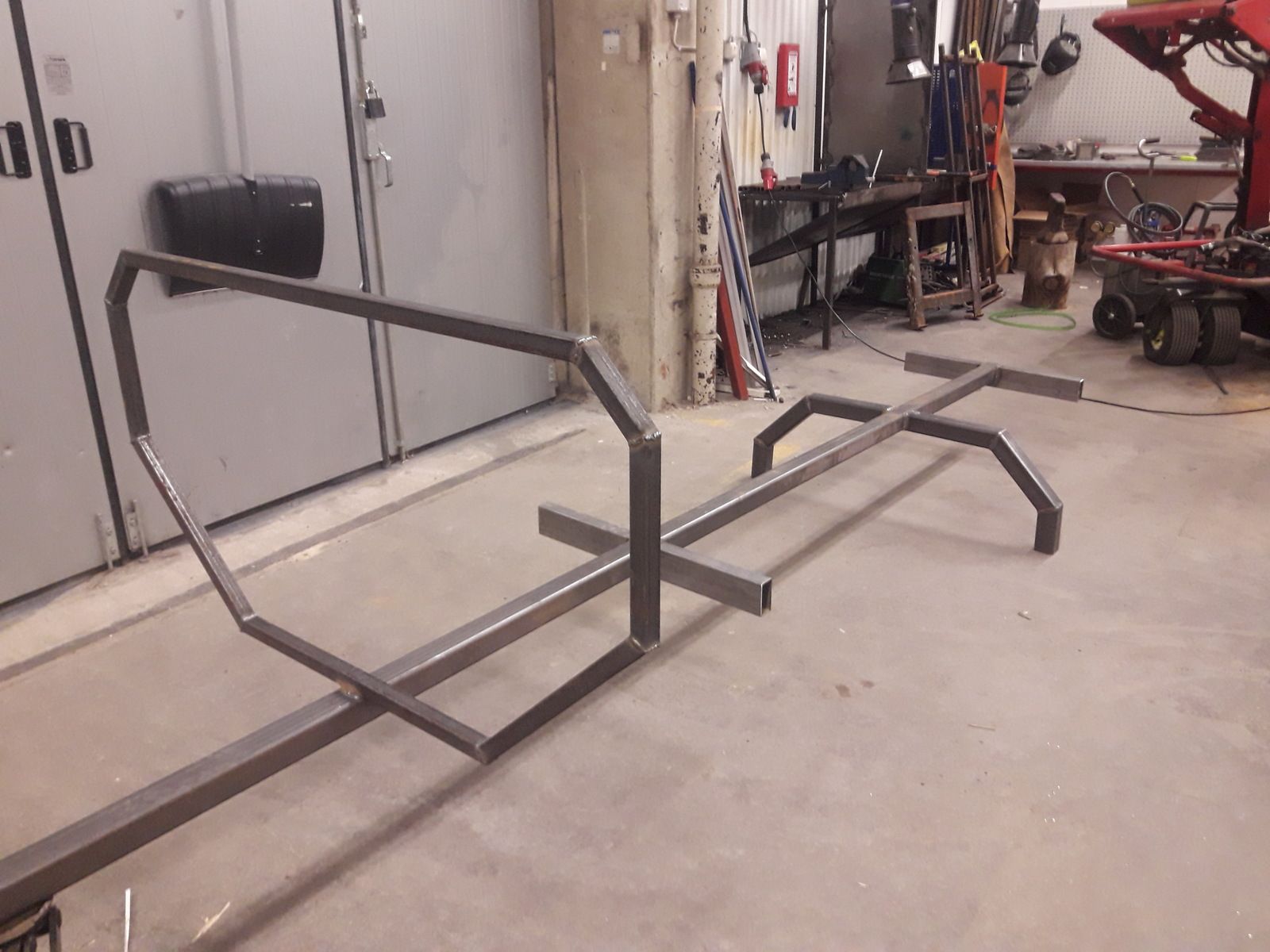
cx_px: 635
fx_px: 1027
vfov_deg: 49.7
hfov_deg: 63.4
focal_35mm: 28
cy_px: 476
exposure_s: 1/17
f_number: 1.9
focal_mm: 3.7
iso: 200
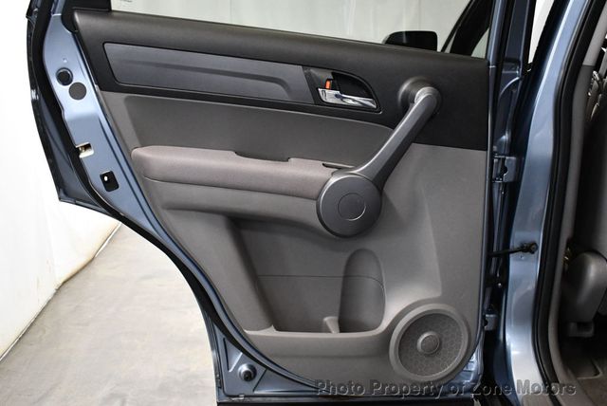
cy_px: 203
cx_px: 304
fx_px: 675
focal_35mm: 40
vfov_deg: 33.5
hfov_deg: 48.4
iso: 2800
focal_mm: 20
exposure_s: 1/125
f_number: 3.5
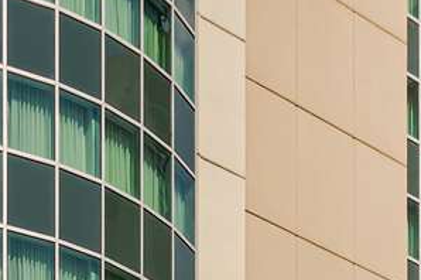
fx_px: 1501
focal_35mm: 129
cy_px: 696
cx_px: -107
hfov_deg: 15.3
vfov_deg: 9.4
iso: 250
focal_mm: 17
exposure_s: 1/500
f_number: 7.1
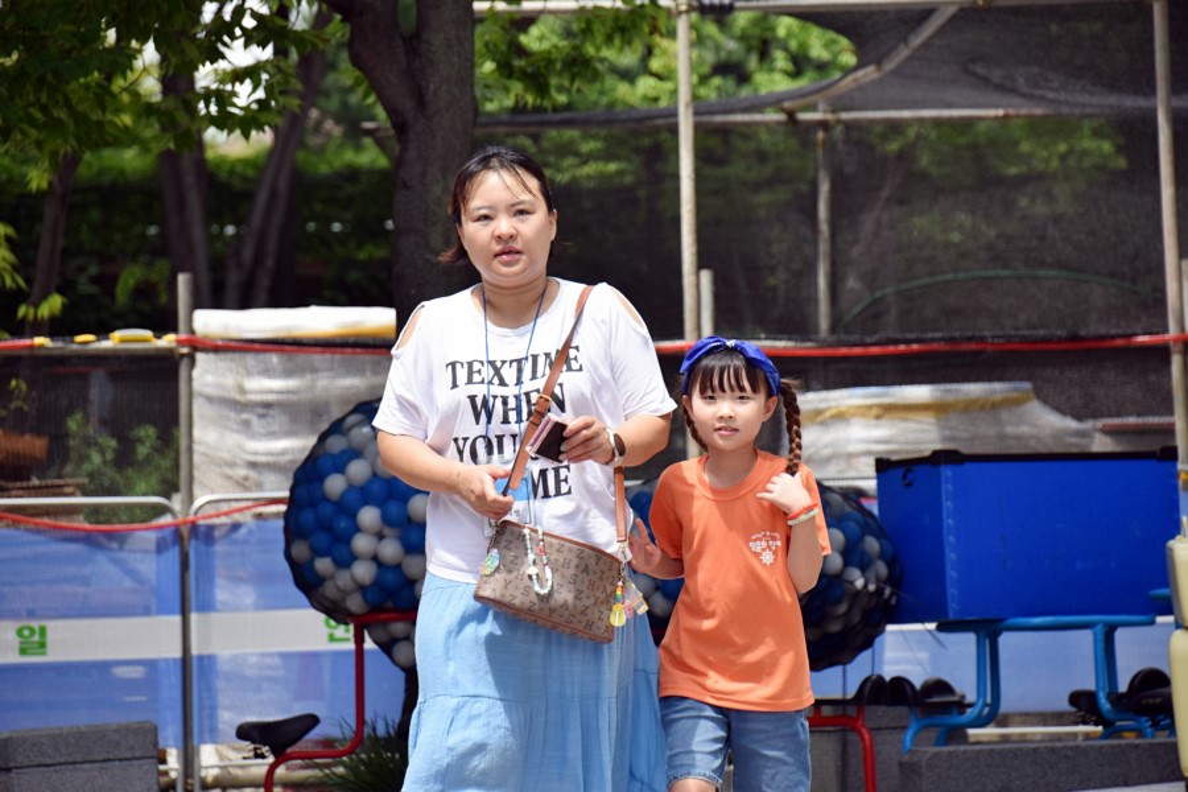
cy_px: 396
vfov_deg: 5.2
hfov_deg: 7.8
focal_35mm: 262
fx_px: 8662
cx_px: 594
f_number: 6.3
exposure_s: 1/500
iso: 320
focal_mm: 175
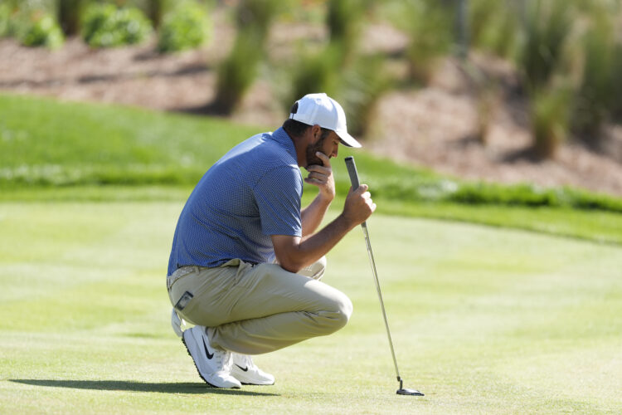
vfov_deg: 4.6
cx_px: 311
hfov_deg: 6.9
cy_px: 208
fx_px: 5183
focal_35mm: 300
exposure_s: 1/1600
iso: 400
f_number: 3.5
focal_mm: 300
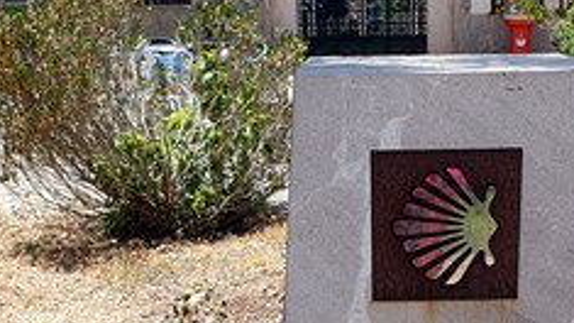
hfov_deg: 27.4
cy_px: 467
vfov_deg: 14.7
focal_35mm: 77
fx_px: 1172
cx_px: 379
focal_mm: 4.3
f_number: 2.4
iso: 50
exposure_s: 1/763
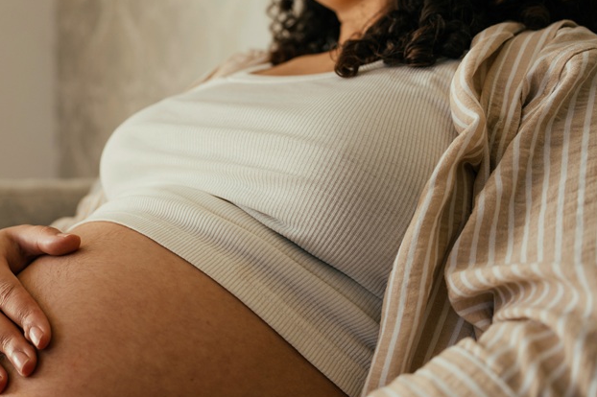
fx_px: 746
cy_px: 207
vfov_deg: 29.8
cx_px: 138
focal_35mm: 45
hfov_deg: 42.1
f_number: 2.8
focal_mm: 28
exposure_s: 1/250
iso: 250
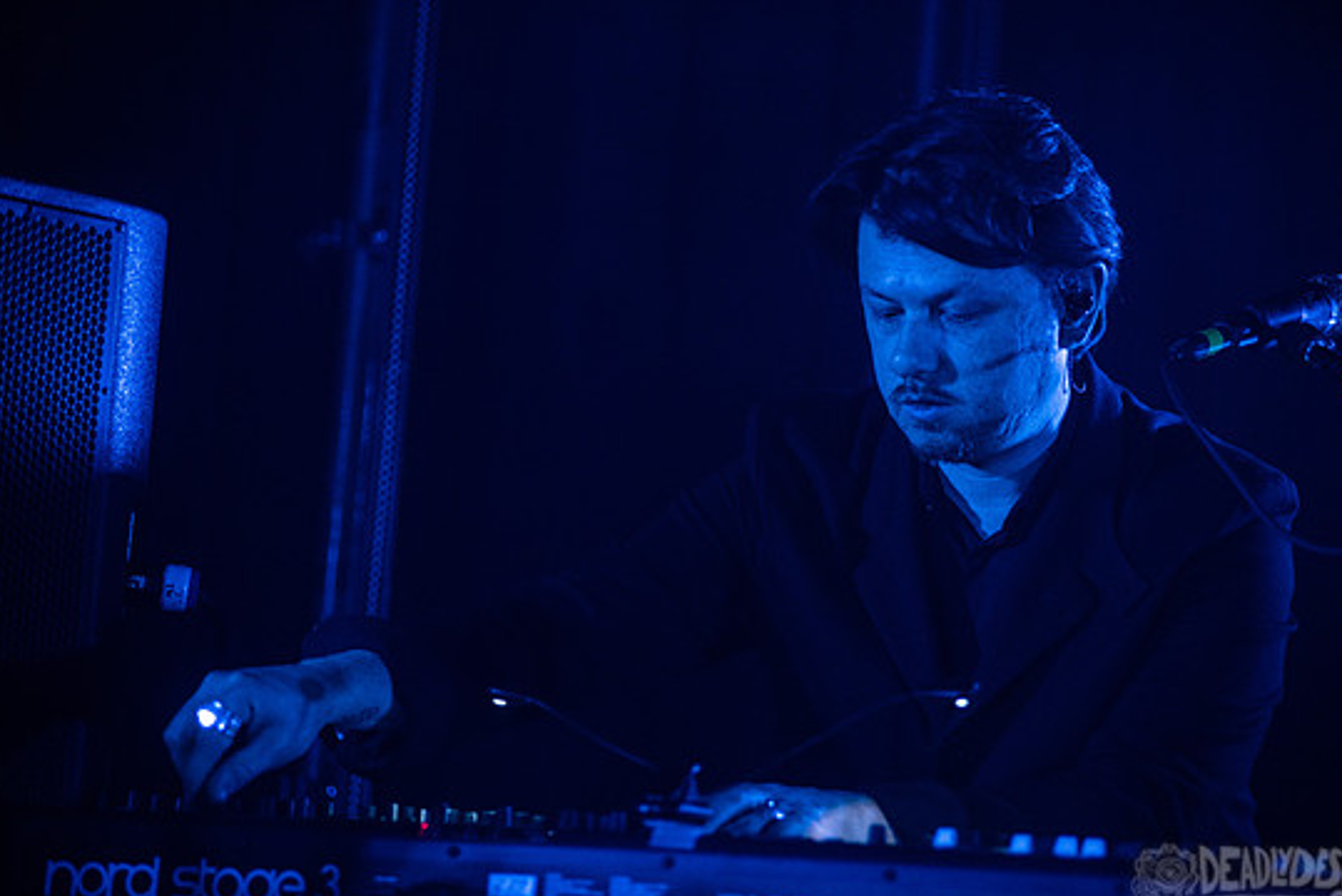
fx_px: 5818
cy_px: 452
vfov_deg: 8.8
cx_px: 705
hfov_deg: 13.2
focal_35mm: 156
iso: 3200
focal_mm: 145
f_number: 3.2
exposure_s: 1/100
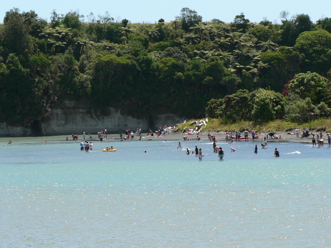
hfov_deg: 12.0
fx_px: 1568
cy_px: 124
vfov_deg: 9.1
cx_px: 166
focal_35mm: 164
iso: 80
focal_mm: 27.4
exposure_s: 1/400
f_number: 4.5
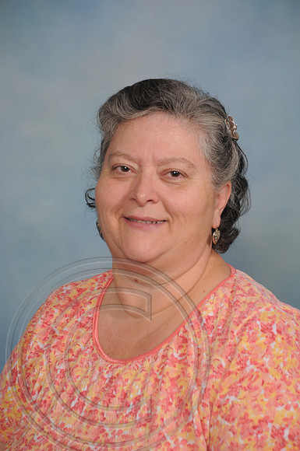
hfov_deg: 10.1
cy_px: 226
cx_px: 150
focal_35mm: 135
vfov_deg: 15.2
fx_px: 1692
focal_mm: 90
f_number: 5.6
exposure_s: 1/80
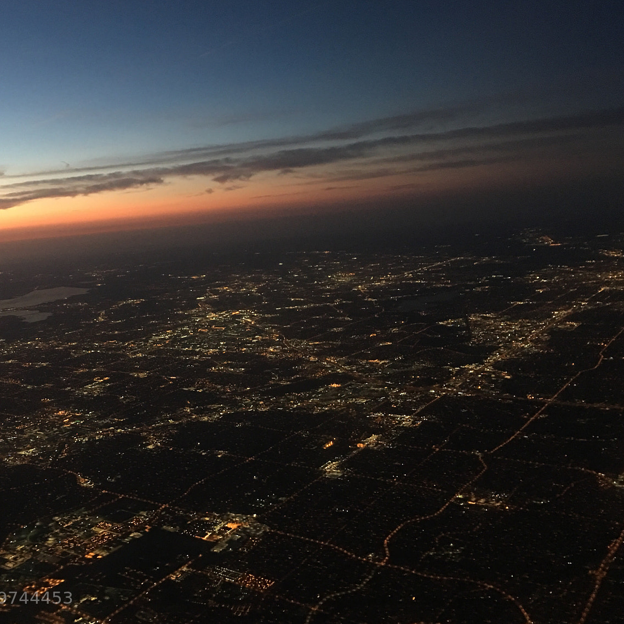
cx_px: 224
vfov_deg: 46.0
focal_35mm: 36
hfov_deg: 45.5
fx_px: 734
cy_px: 312
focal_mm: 4.15
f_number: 2.2
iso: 100
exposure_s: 1/4
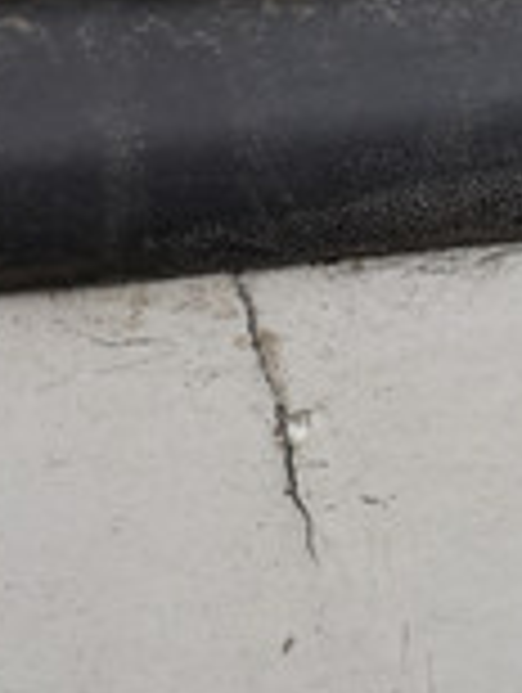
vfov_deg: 16.7
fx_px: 2246
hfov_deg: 12.7
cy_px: 855
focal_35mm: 112
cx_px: -212
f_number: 1.8
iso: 50
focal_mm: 5.58
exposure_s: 1/214
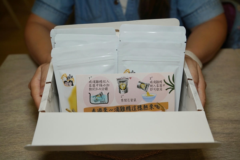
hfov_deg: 60.3
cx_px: 120
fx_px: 207
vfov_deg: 42.3
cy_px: 80
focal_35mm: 31
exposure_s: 1/80
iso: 100
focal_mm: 31
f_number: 4.5
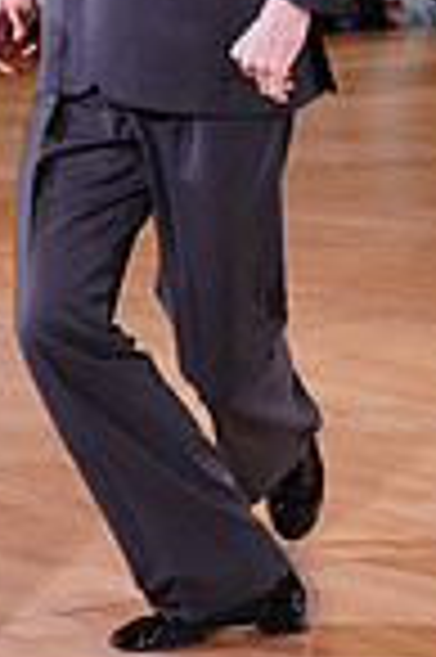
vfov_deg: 12.2
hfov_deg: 8.3
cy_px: -207
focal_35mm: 163
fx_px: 2968
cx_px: -65
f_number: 5.6
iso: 1600
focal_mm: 41
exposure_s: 1/160
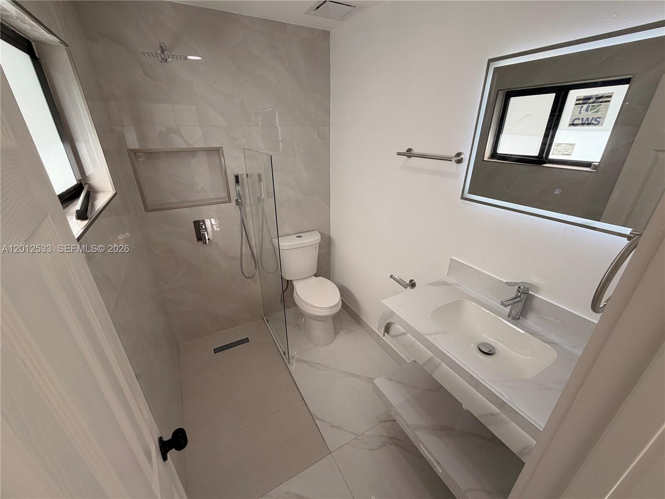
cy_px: 250
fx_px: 269
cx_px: 332
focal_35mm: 14
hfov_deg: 102.1
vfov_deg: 85.7
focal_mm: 2.22
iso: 50
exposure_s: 1/140
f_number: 2.2
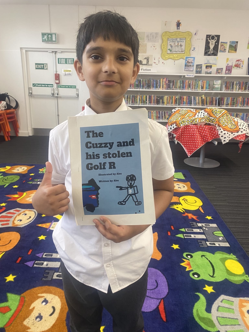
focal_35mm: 26
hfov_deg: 53.1
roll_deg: -2.0
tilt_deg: -17.0
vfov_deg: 67.3
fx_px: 249
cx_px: 124
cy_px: 166
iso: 125
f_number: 1.8
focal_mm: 4.25
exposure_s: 1/50
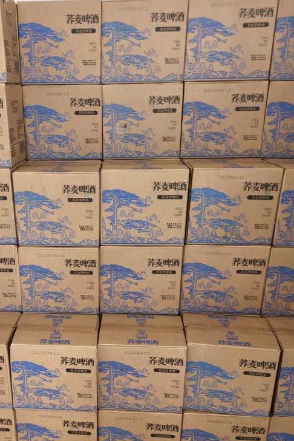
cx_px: 79
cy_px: 280
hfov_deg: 37.1
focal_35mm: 35
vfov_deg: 53.7
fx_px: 429
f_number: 1.57
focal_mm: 5.6
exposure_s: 1/100
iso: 585
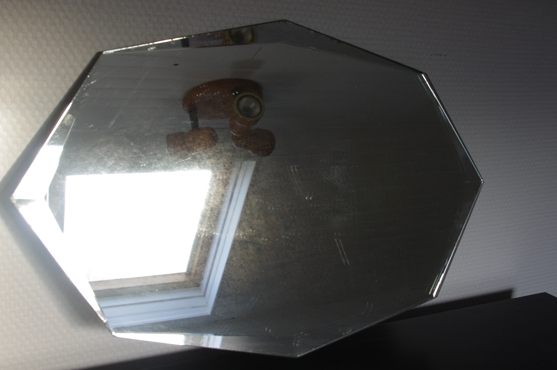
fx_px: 603
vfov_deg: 34.1
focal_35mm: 39
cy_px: 185
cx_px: 278
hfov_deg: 49.6
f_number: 8
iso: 800
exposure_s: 1/40
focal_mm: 26.25
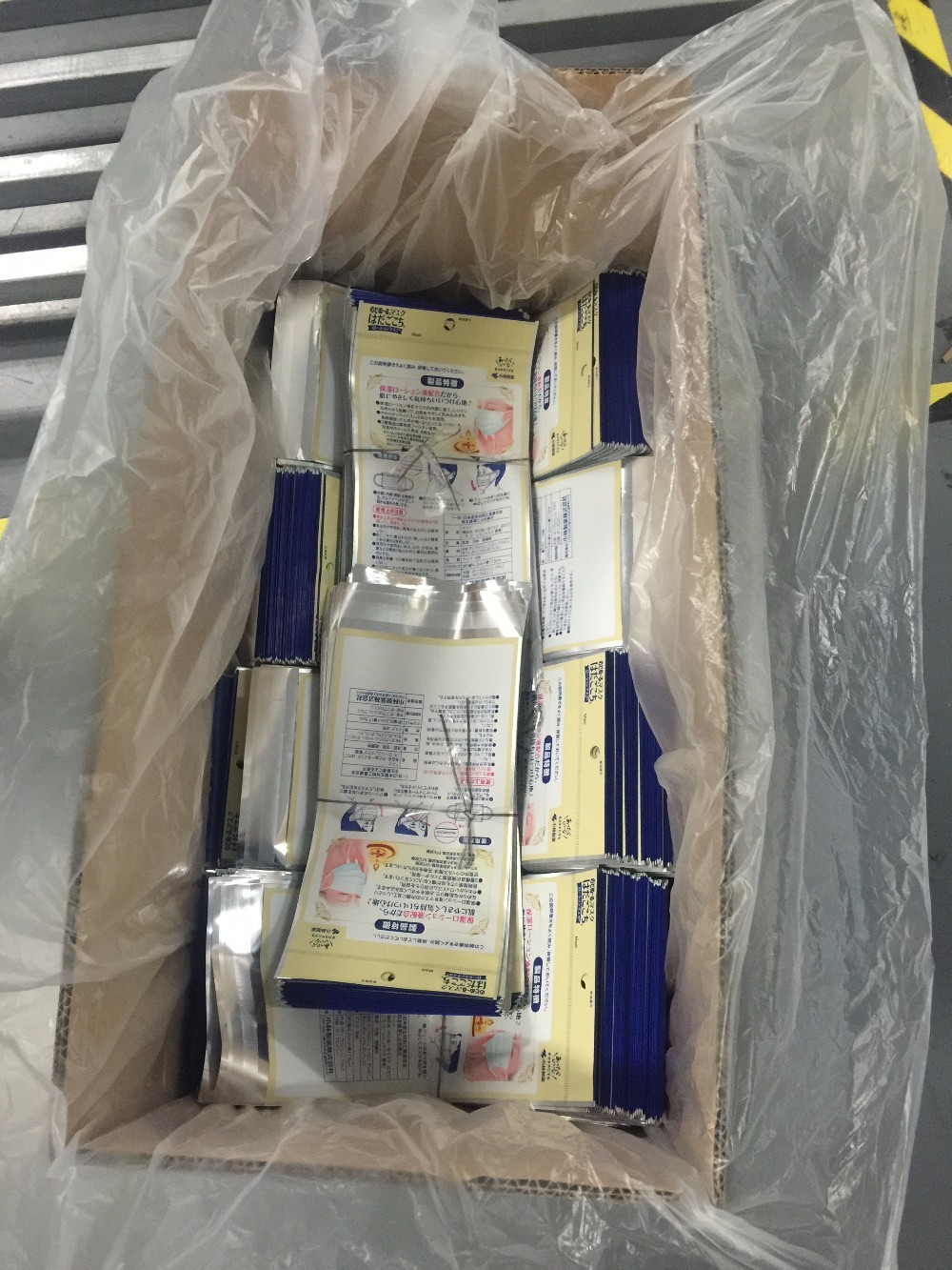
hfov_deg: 48.2
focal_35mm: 29
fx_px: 1063
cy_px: 635
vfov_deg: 61.7
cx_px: 476
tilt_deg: -75.9
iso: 125
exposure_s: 1/10
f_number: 2.2
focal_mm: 4.15
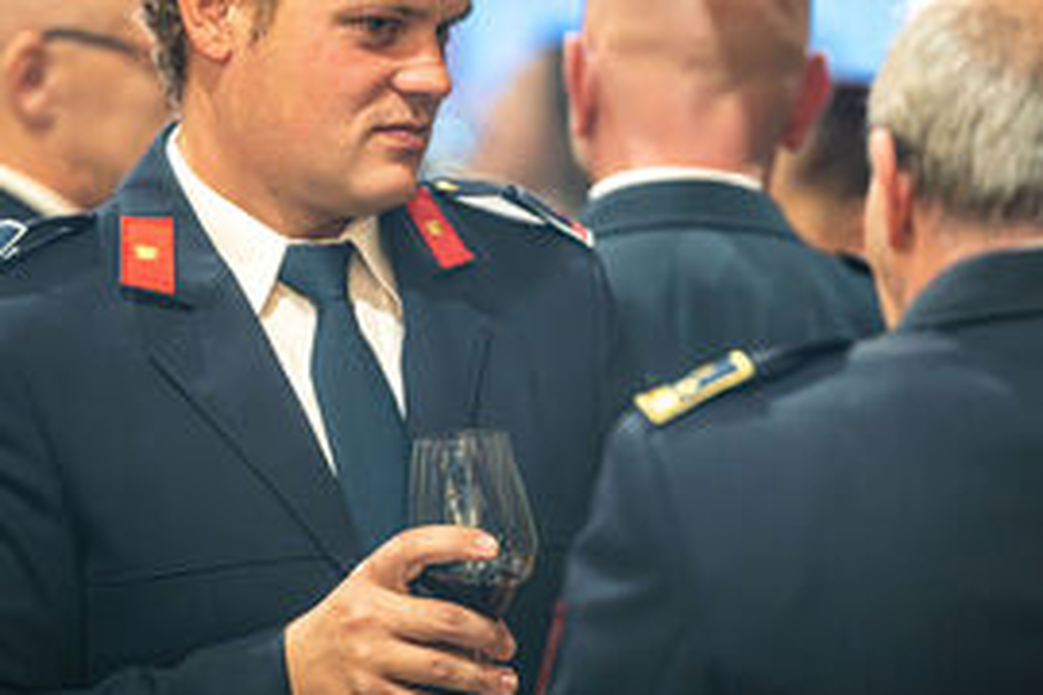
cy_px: 239
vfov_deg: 4.1
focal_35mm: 333
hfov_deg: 6.2
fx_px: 9647
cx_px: 498
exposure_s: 1/250
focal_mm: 200
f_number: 2.8
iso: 2800
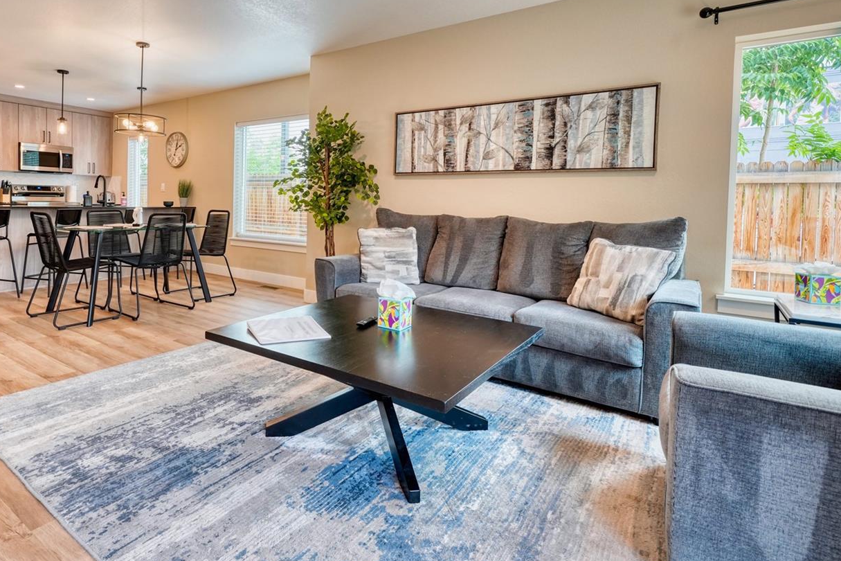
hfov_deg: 82.5
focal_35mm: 20
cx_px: 320
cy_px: 211
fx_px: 467
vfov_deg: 61.1
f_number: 7.1
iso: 1250
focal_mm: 15
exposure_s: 1/50
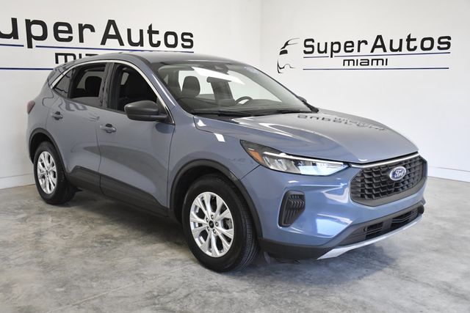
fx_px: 470
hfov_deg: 53.1
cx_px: 235
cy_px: 156
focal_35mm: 36
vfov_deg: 36.9
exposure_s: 1/1250
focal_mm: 24
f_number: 4.5
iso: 2500
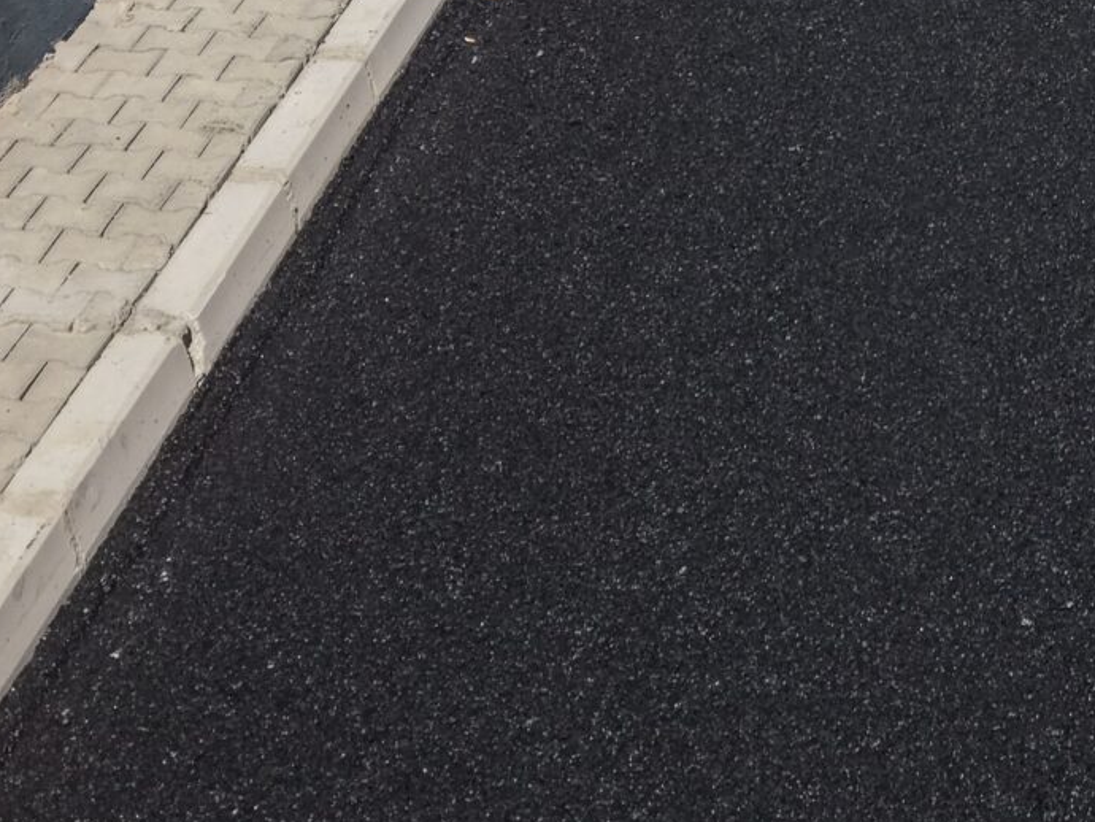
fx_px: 2816
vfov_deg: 15.4
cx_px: 1228
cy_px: -401
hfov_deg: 20.9
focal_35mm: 89
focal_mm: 8.67
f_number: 1.8
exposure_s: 1/40
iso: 200
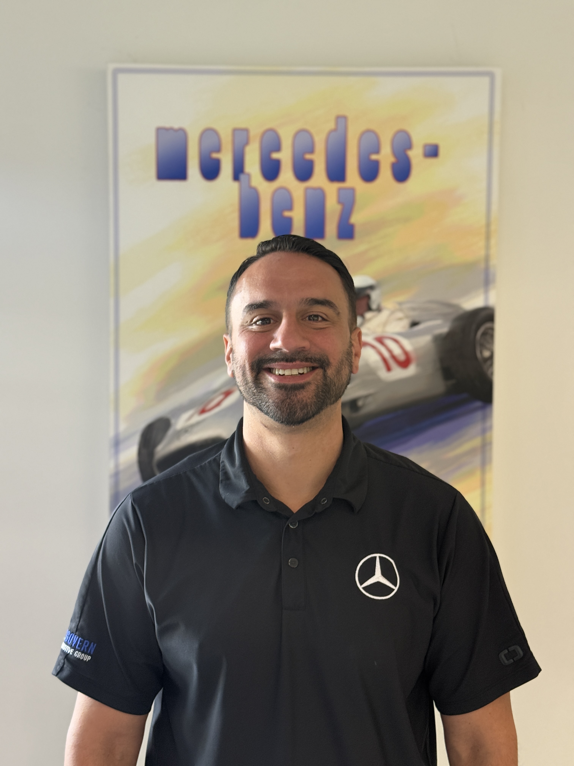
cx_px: 287
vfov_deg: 39.7
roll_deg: -1.5
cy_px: 383
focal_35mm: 48
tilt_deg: -2.3
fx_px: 1061
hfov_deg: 30.3
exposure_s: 1/40
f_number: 1.78
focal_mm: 6.76
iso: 320
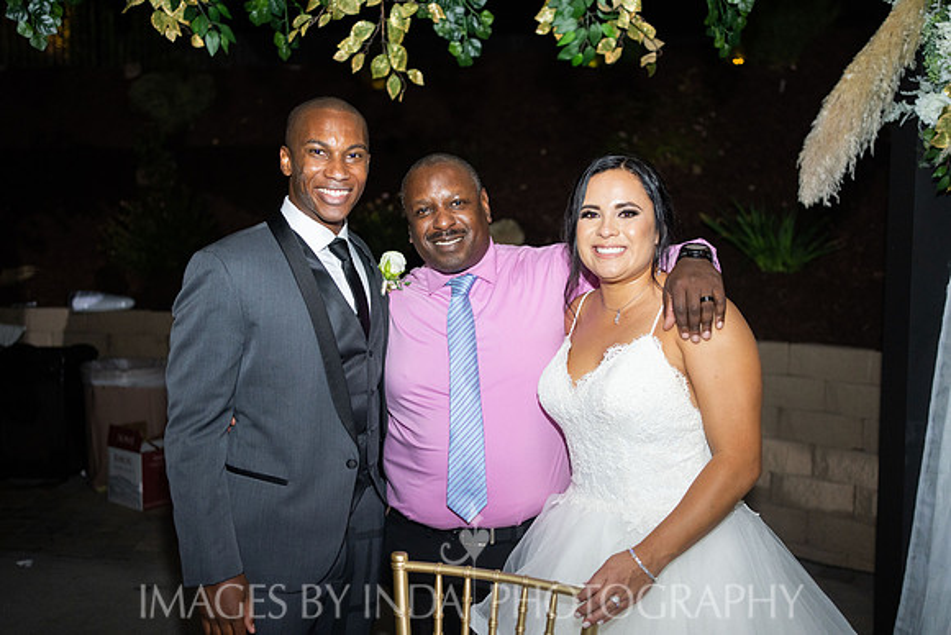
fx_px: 925
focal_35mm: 35
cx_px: 476
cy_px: 318
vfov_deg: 37.9
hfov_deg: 54.4
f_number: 2.5
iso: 1600
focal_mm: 35
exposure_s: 1/200
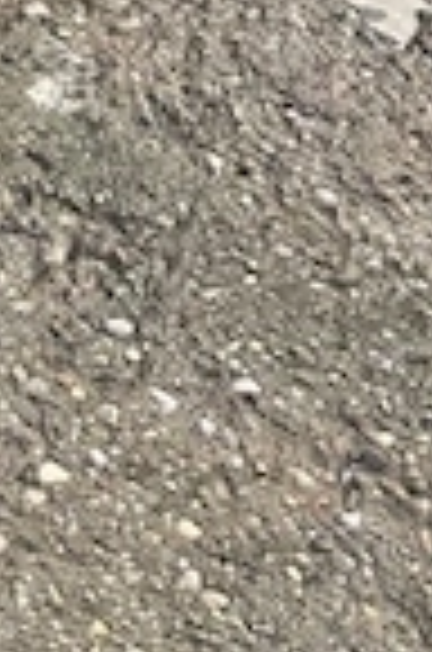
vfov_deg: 11.9
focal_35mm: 138
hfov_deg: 8.9
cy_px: -949
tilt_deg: -10.9
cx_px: -603
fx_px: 2496
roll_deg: +0.5
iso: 80
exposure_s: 1/843
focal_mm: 6.86
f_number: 1.78
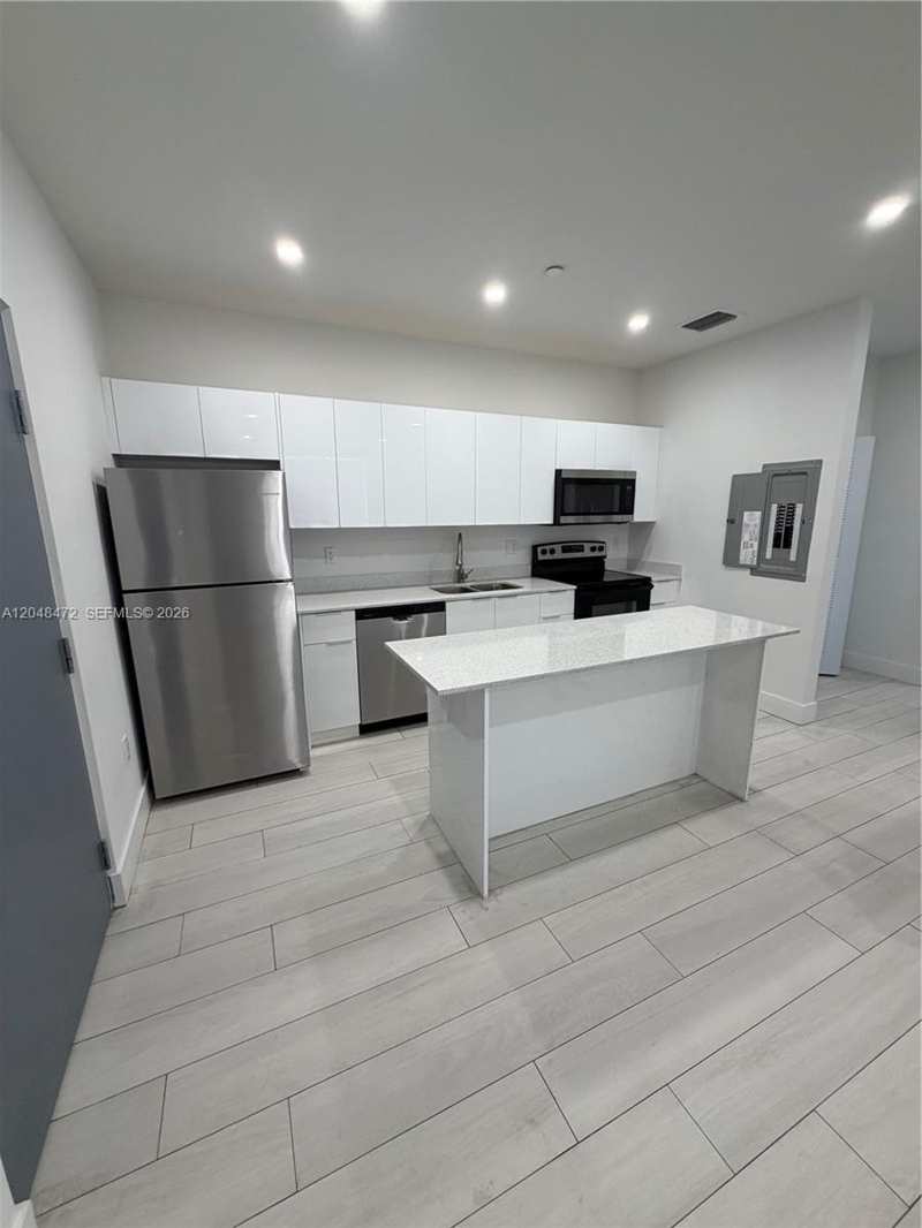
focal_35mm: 14
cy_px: 614
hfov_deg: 85.7
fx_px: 497
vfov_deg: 102.1
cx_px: 461
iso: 200
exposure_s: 1/120
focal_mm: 2.22
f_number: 2.2
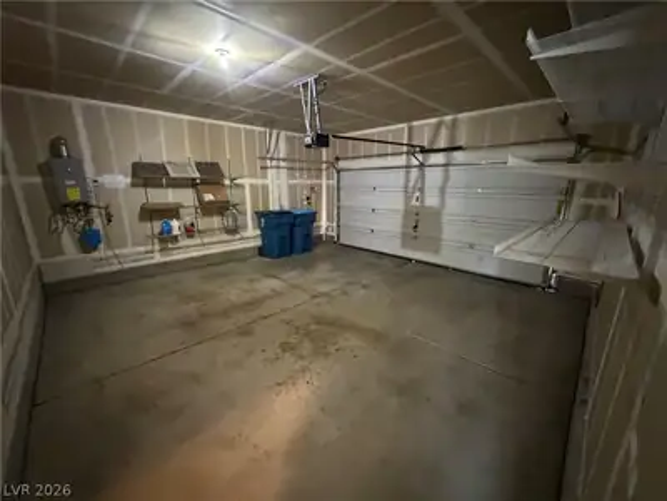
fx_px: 270
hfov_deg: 102.1
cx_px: 334
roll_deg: +0.1
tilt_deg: -14.1
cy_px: 250
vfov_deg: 85.7
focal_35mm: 14
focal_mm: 2.22
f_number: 2.2
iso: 1250
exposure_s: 1/30
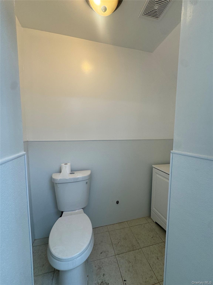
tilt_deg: -4.6
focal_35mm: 14
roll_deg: -0.8
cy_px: 142
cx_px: 106
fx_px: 115
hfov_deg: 85.7
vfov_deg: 102.1
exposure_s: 1/120
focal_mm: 2.22
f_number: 2.2
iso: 80
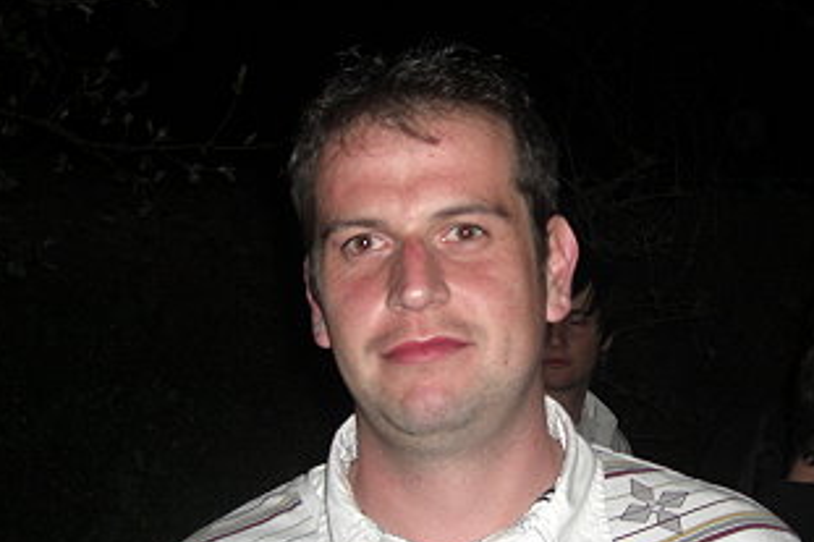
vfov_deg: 20.0
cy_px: 284
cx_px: 559
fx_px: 1537
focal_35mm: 68
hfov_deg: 29.4
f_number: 2.8
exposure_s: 1/60
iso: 200
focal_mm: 7.9
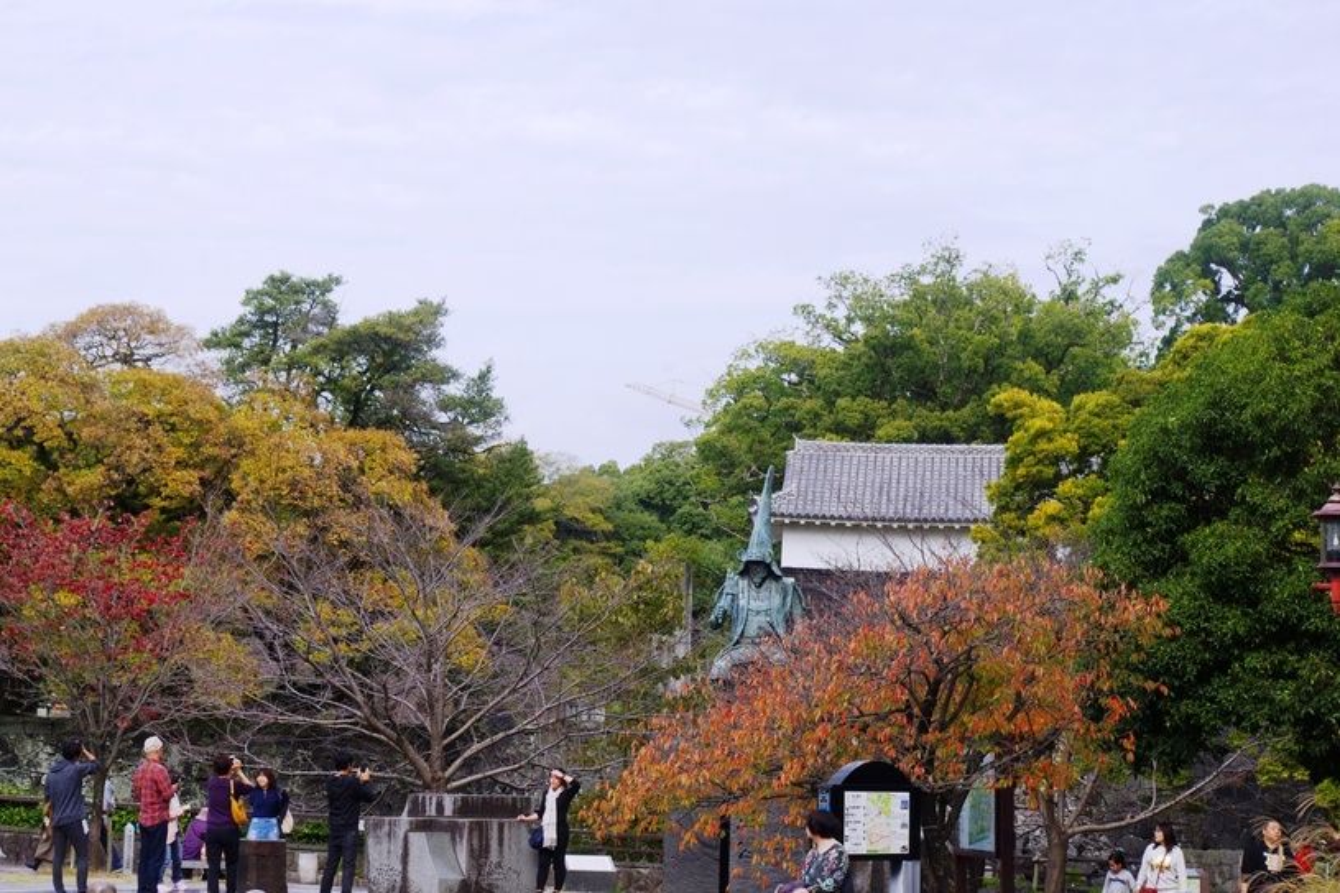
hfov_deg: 24.8
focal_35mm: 82
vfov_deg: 16.6
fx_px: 3051
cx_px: 670
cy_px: 446
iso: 200
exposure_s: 1/200
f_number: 11
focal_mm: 55
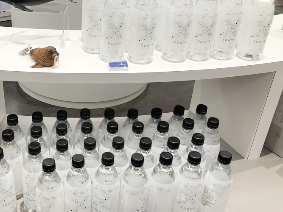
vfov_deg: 34.3
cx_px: 82
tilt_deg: -30.5
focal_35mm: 42
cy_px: 93
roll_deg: -1.0
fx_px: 343
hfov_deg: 43.8
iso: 50
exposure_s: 1/120
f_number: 1.8
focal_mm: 3.99
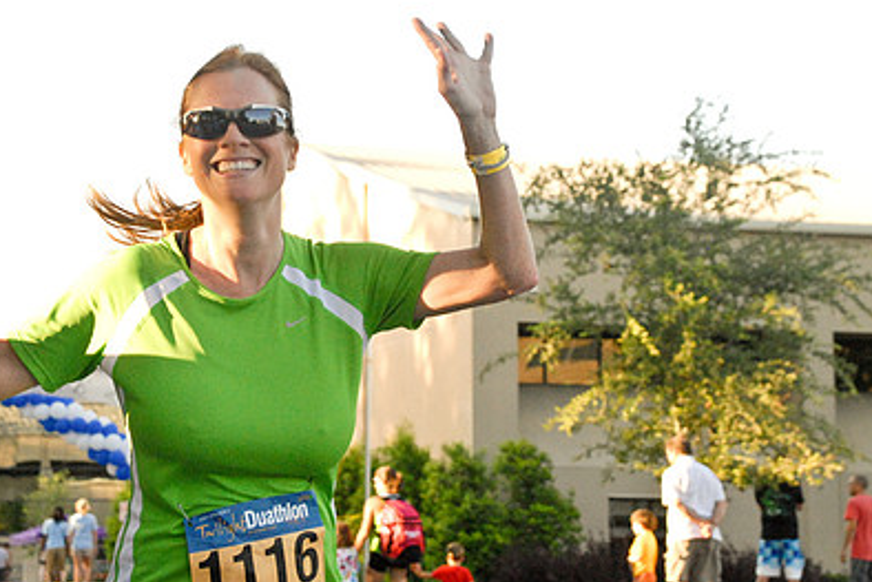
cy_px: 219
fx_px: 2035
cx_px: 385
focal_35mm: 84
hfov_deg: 24.2
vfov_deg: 16.3
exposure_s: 1/500
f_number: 5.6
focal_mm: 38
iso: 800
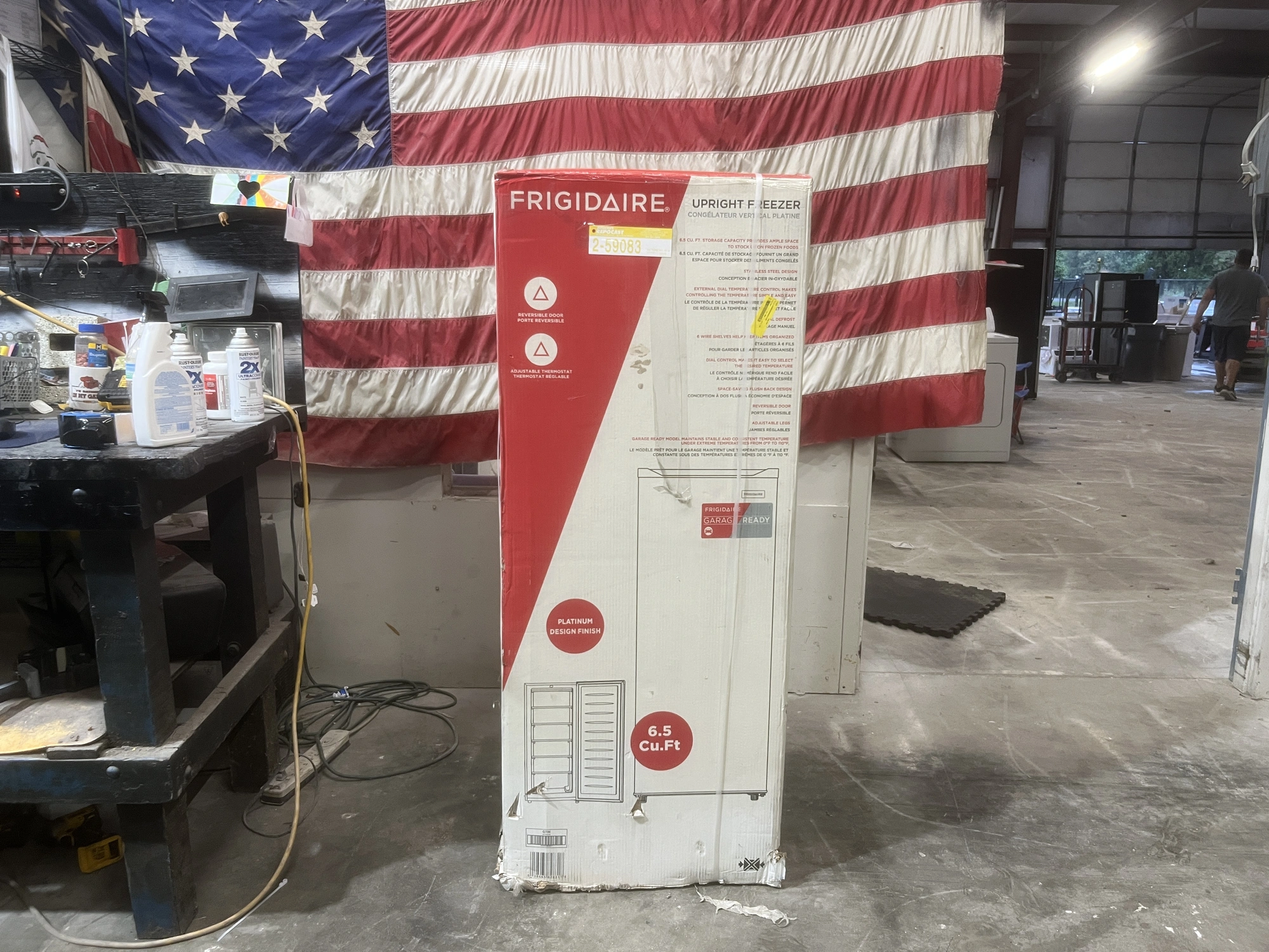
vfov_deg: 53.1
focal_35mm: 26
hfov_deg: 67.3
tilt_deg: -9.9
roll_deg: +0.4
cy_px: 476
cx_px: 634
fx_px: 953
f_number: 1.6
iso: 125
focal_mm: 5.1
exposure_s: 1/60
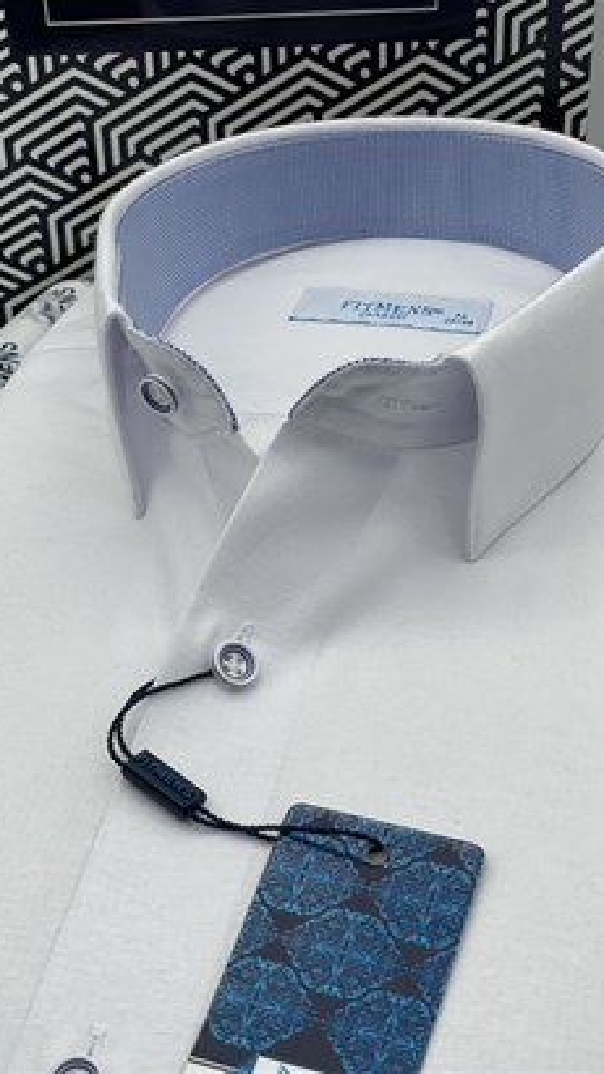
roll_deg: +2.6
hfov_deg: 21.1
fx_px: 1624
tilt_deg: -28.3
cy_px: 537
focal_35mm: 57
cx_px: 306
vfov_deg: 36.6
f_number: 2
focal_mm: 6
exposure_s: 1/265
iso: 32
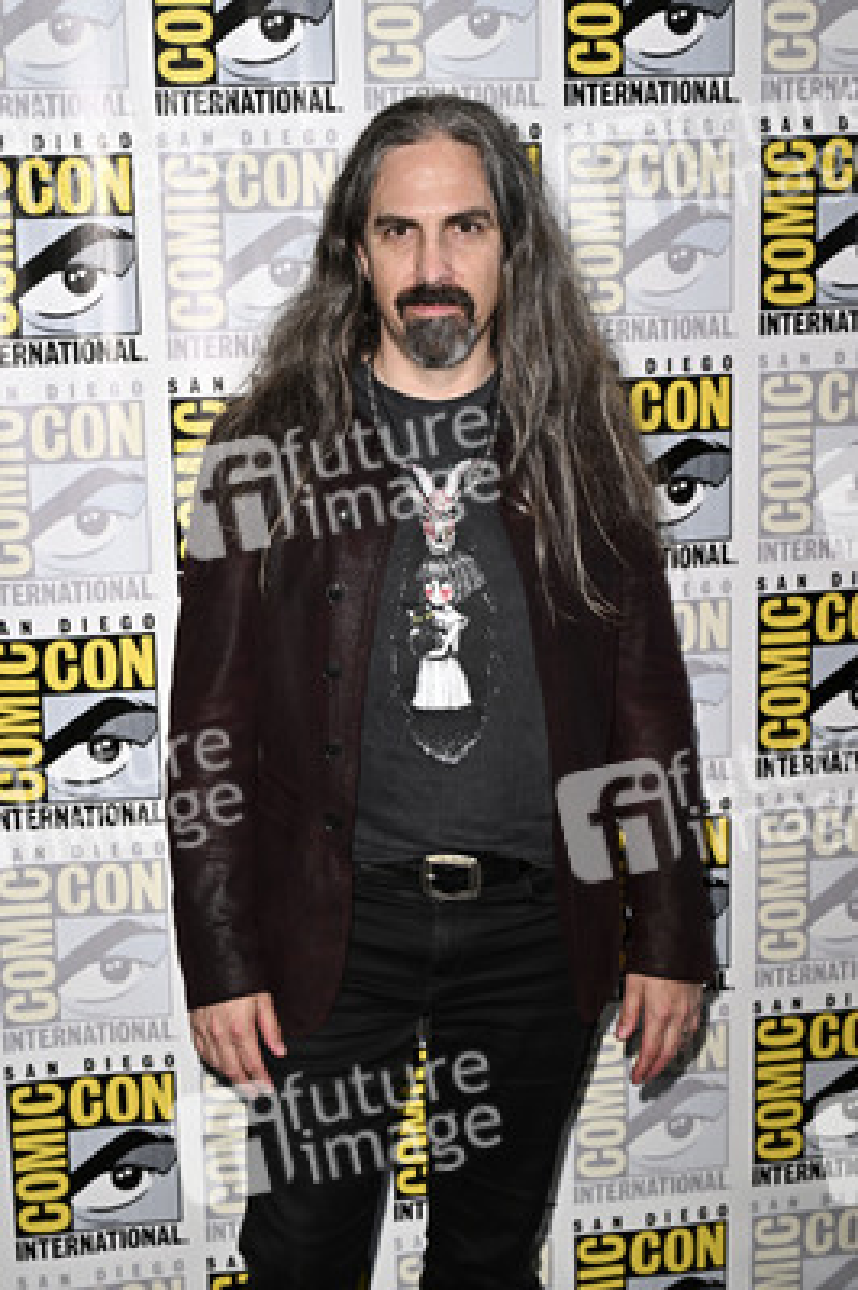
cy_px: 645
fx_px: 1826
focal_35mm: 51
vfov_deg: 38.9
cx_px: 429
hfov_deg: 26.4
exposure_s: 1/250
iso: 1250
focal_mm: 51
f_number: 4.5
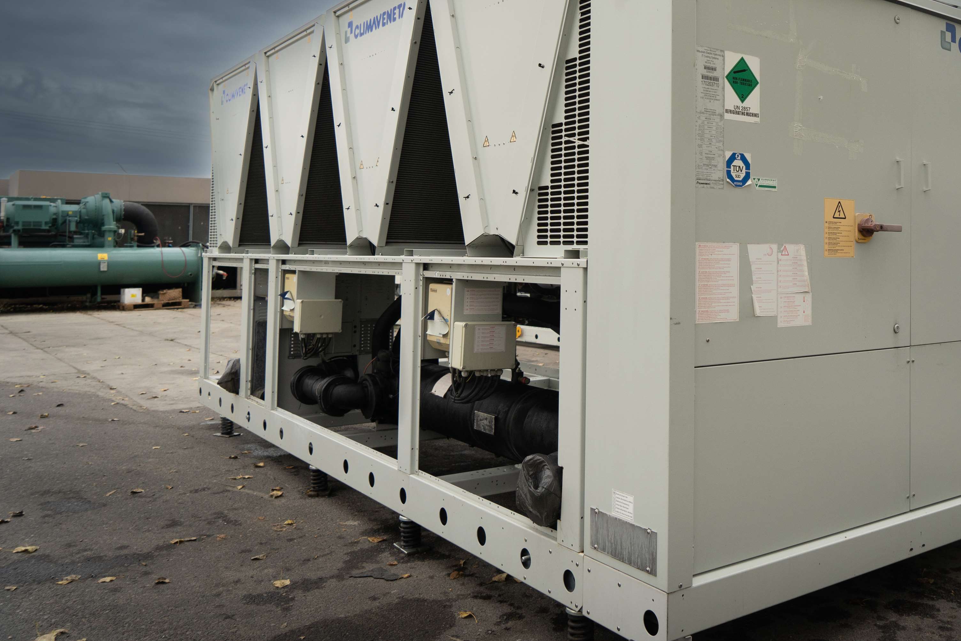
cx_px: 645
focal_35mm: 33
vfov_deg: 39.4
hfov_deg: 56.0
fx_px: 881
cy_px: 204
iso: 250
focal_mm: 24
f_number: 5
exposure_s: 1/200
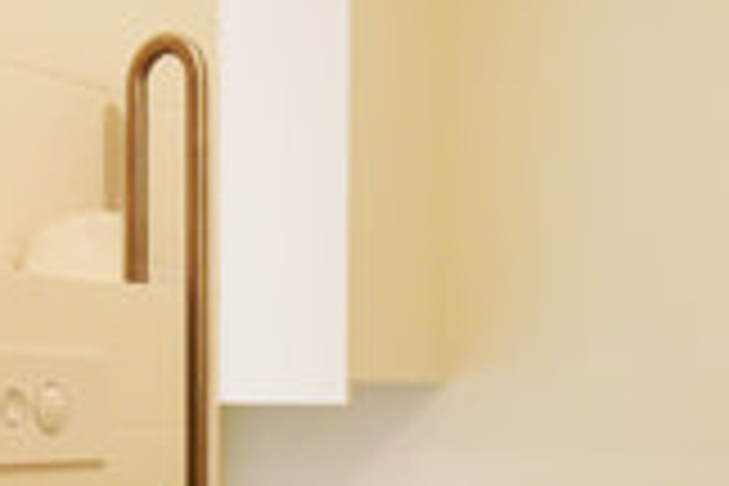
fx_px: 1438
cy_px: 554
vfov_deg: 18.4
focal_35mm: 71
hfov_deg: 28.3
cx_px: 261
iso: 1100
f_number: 4
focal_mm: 16
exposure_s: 1/60
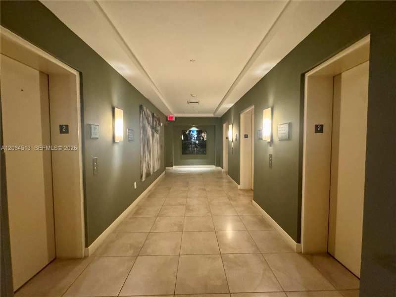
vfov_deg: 85.7
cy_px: 148
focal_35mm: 14
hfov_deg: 102.1
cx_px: 198
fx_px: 160
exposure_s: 1/60
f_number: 2.2
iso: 800
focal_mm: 2.22
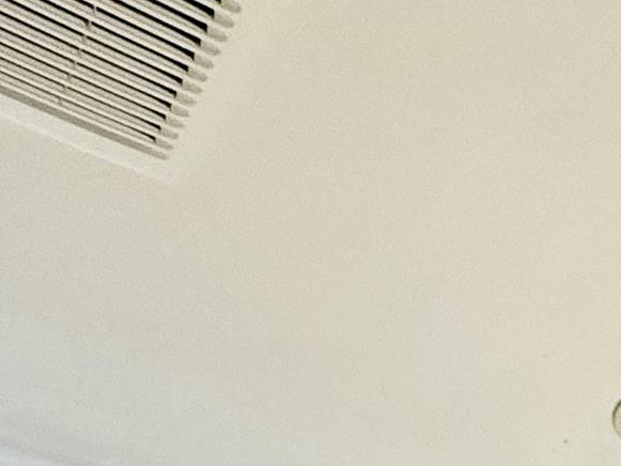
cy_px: 1118
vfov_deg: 13.9
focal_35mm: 74
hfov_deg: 24.8
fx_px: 1328
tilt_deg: +1.6
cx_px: 659
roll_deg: +0.1
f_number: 2.2
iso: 320
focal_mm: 2.22
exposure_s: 1/120
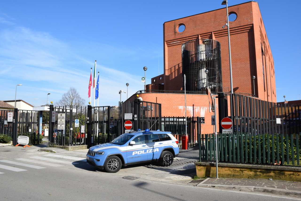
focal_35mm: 27
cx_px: 150
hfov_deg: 67.4
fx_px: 226
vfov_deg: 47.9
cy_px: 100
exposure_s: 1/400
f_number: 10
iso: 200
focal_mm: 18
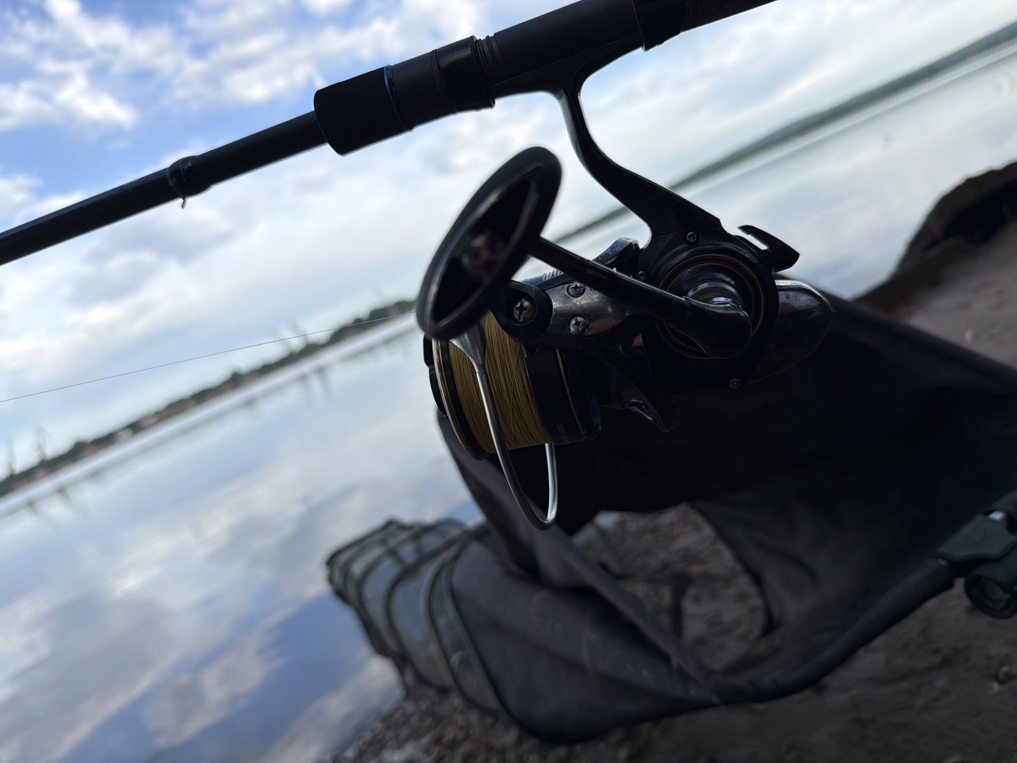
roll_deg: +24.0
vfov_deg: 56.8
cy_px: 382
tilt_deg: -8.5
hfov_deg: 71.6
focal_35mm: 24
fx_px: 705
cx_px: 508
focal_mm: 6.76
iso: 80
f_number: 1.78
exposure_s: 1/2525
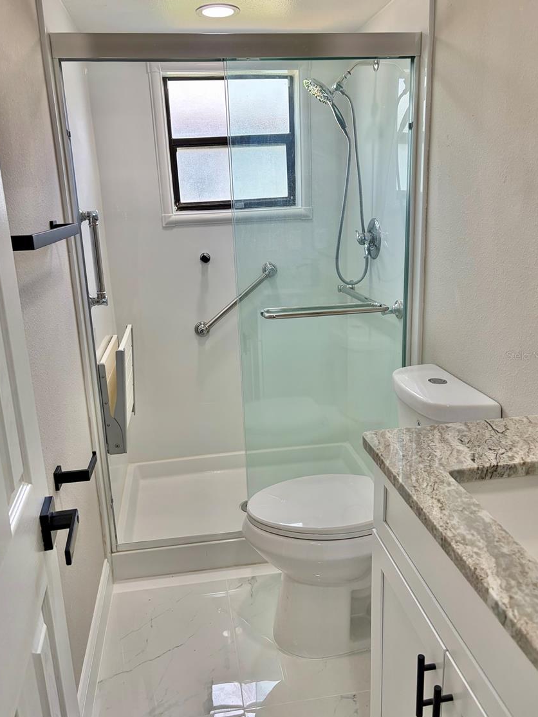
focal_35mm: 28
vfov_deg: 63.4
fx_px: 580
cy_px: 355
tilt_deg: -14.4
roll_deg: +2.1
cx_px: 263
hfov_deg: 49.8
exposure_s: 1/186
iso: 64
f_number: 1.6
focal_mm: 5.96
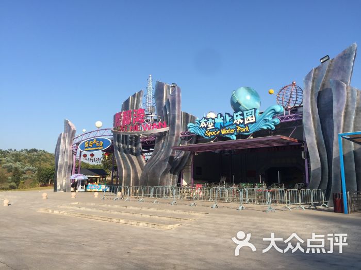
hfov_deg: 61.7
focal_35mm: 29
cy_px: 135
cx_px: 180
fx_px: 302
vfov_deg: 48.2
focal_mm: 4.15
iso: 32
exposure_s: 1/1412
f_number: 2.2
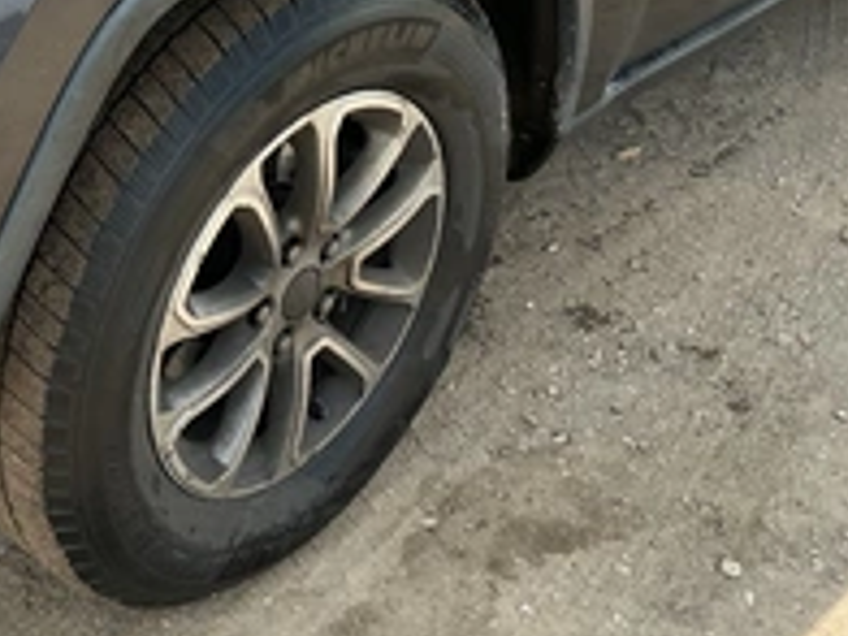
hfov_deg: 32.3
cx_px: 104
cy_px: 74
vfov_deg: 25.0
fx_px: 1396
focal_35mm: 57
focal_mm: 3
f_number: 1.8
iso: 25
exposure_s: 1/556
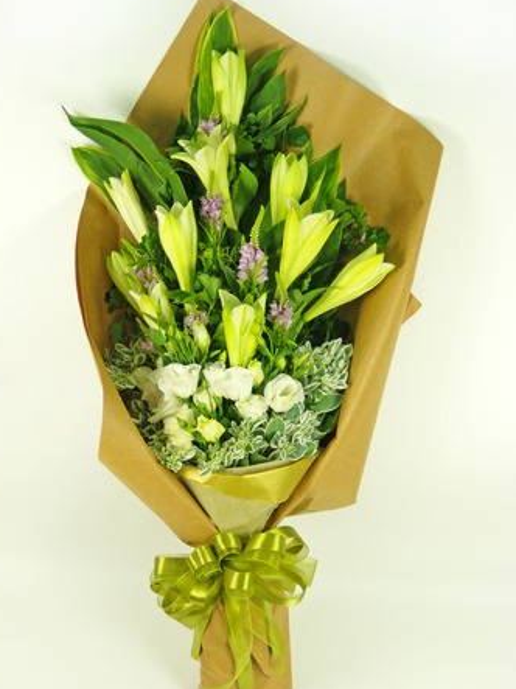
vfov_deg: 47.9
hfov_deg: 36.8
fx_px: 776
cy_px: 348
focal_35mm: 39
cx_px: 258
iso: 80
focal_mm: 6.4
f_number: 3.6
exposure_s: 1/30
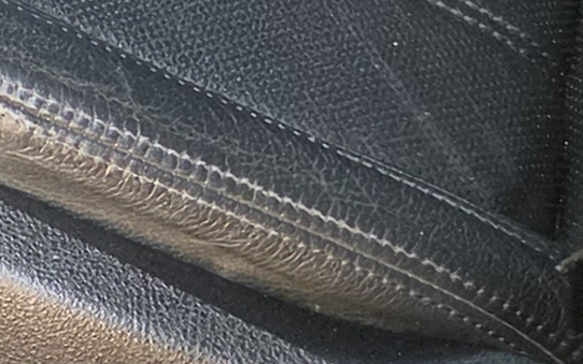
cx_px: -905
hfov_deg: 9.9
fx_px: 2861
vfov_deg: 6.8
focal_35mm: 180
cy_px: -610
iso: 160
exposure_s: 1/120
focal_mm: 5.4
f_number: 1.8
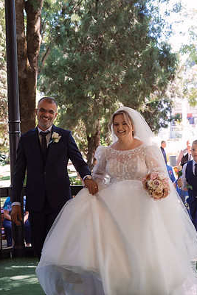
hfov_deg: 17.5
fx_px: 641
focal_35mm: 78
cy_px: 144
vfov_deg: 26.0
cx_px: 124
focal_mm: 46
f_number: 3.2
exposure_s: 1/200
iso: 640
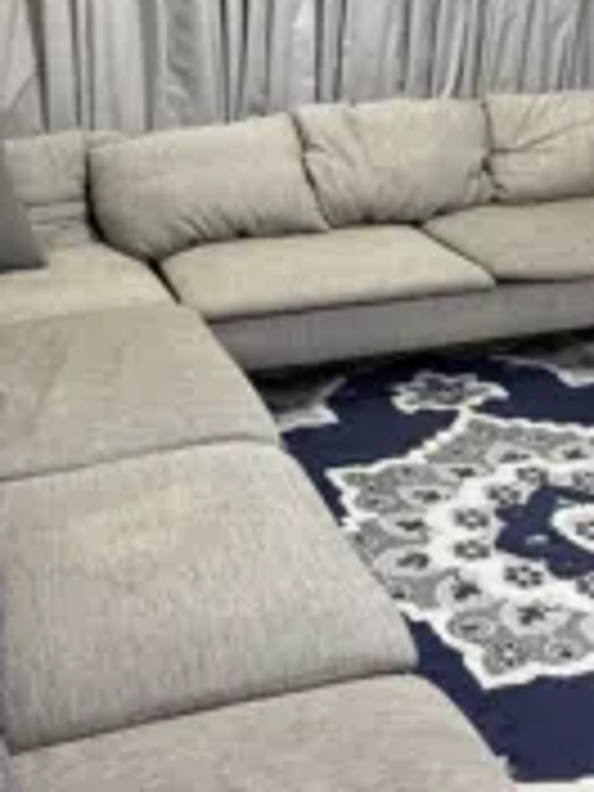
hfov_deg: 24.8
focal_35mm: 59
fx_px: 1350
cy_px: 418
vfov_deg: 32.7
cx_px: 310
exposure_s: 1/50
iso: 160
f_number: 1.5
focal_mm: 5.7
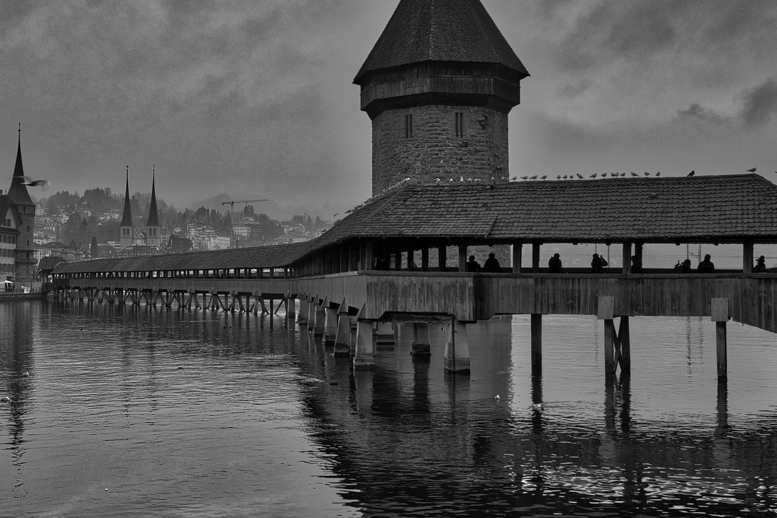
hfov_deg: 42.6
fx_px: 993
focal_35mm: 46
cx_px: 317
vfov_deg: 29.2
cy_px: 245
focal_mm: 23
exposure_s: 1/50
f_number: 11
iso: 200
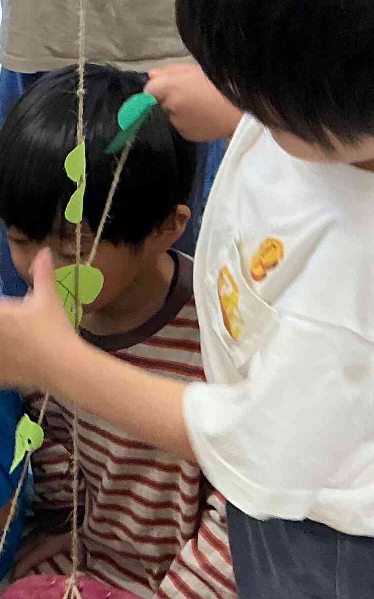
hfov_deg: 12.0
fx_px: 1696
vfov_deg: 20.0
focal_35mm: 104
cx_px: -206
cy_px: 355
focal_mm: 3
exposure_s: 1/60
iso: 80
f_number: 1.8
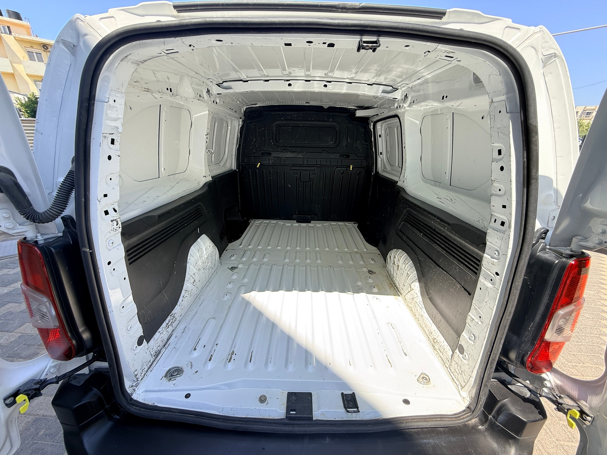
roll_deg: -1.5
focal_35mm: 14
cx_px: 304
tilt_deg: -20.9
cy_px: 228
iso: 64
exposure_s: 1/240
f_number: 2.2
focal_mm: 2.22
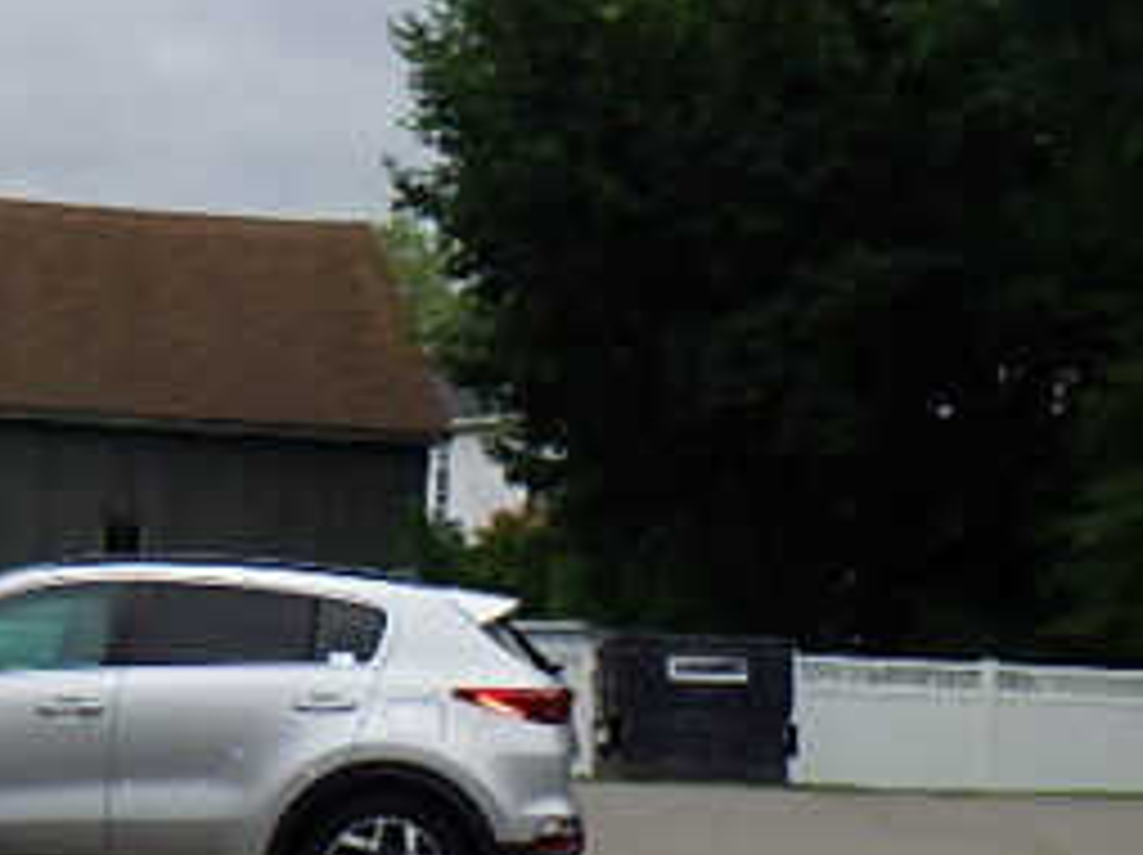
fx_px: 3728
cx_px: 387
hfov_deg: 17.4
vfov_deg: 13.1
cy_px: 382
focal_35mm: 113
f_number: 4.2
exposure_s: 1/200
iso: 125
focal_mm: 5
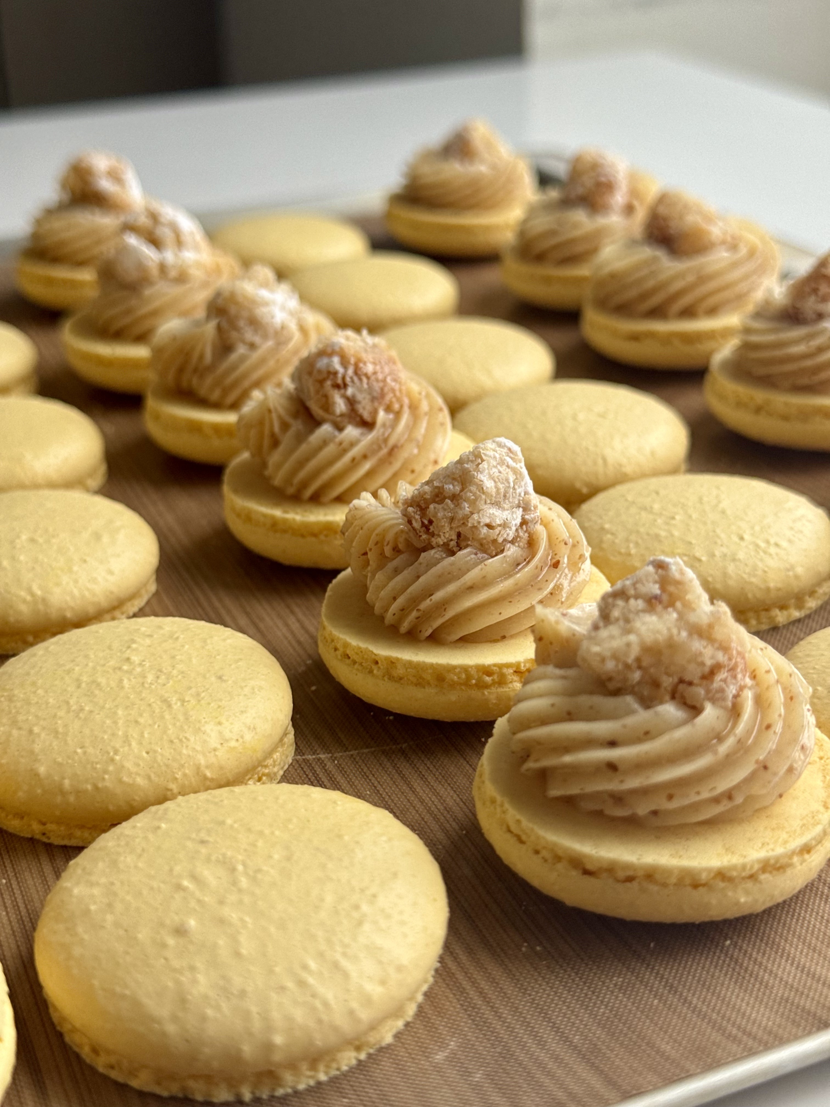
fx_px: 1535
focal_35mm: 48
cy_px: 554
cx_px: 415
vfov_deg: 39.7
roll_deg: +1.1
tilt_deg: -25.7
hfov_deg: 30.3
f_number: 1.78
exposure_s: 1/430
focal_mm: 6.76
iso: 64
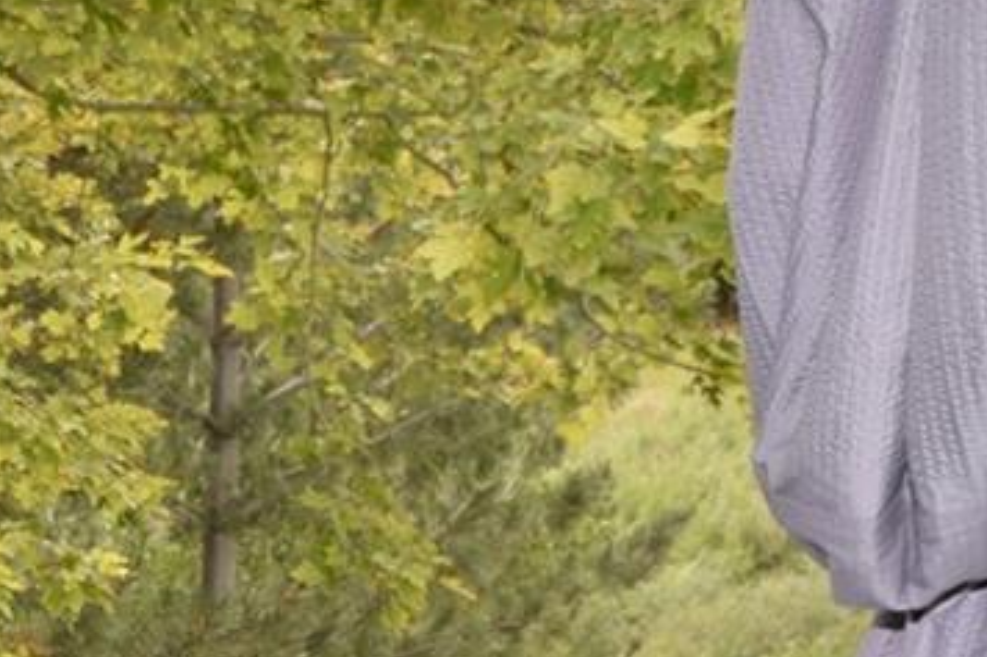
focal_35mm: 135
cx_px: -962
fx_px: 3699
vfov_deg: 9.6
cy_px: 1223
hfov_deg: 13.2
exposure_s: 1/60
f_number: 8
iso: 720
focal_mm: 20
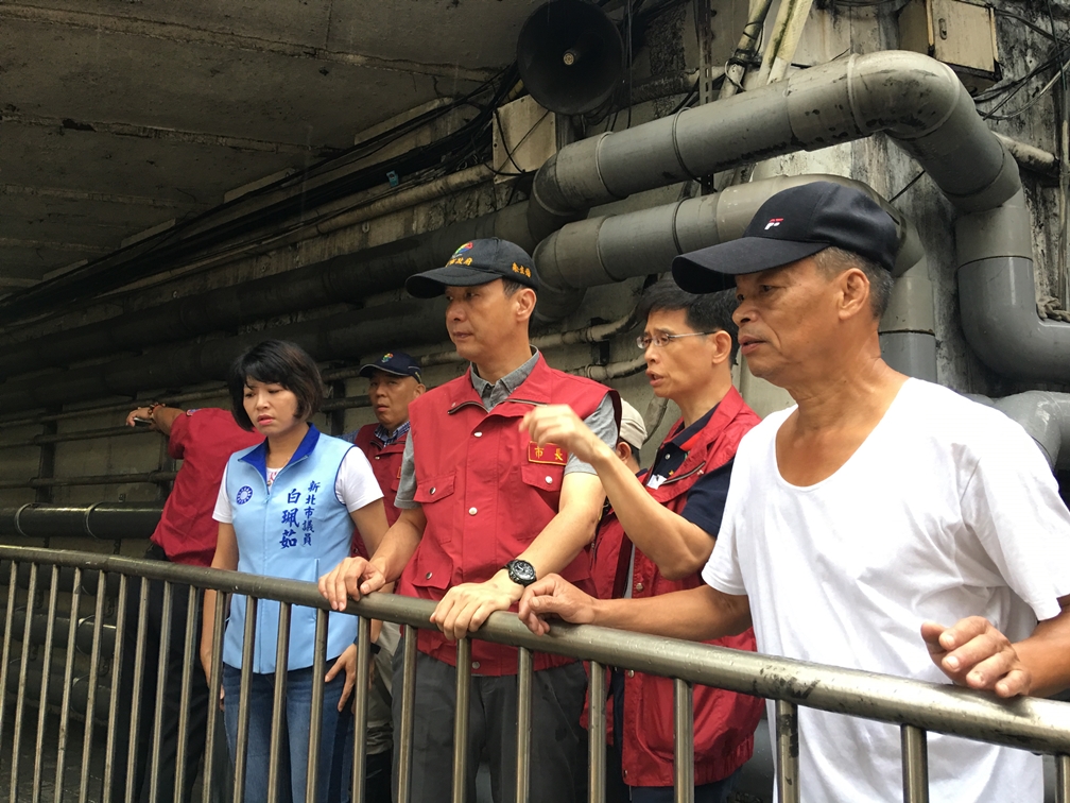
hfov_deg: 61.7
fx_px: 896
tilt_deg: +8.9
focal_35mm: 29
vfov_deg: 48.2
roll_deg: -1.0
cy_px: 402
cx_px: 535
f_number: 2.2
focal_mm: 4.15
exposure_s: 1/30
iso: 32
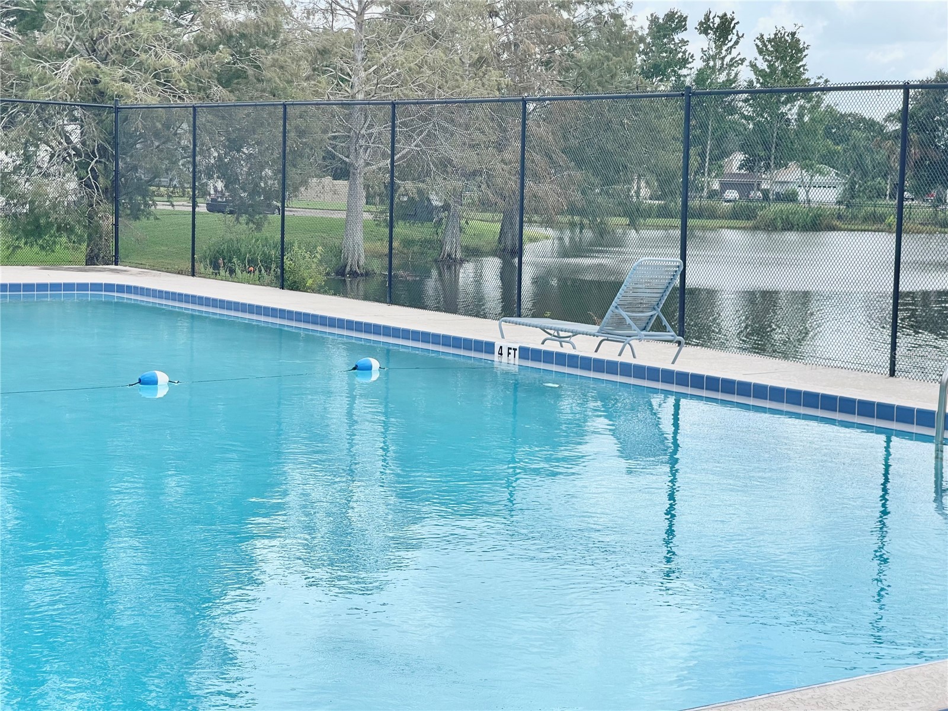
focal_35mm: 64
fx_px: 1753
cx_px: 474
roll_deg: -1.9
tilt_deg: -5.5
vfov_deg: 22.9
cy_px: 356
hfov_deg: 30.3
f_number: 2.2
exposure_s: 1/840
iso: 20
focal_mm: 7.5
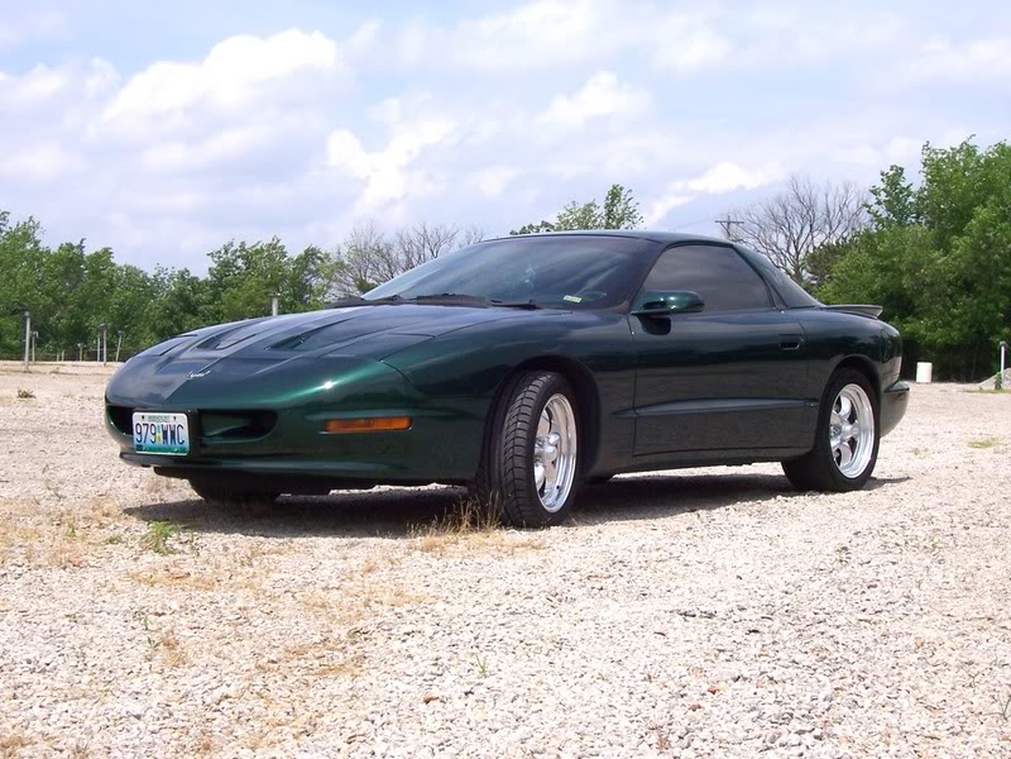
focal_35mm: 66
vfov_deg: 22.3
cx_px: 506
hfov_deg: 29.4
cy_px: 380
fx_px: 1928
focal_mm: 10.8
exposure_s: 1/500
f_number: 6.7
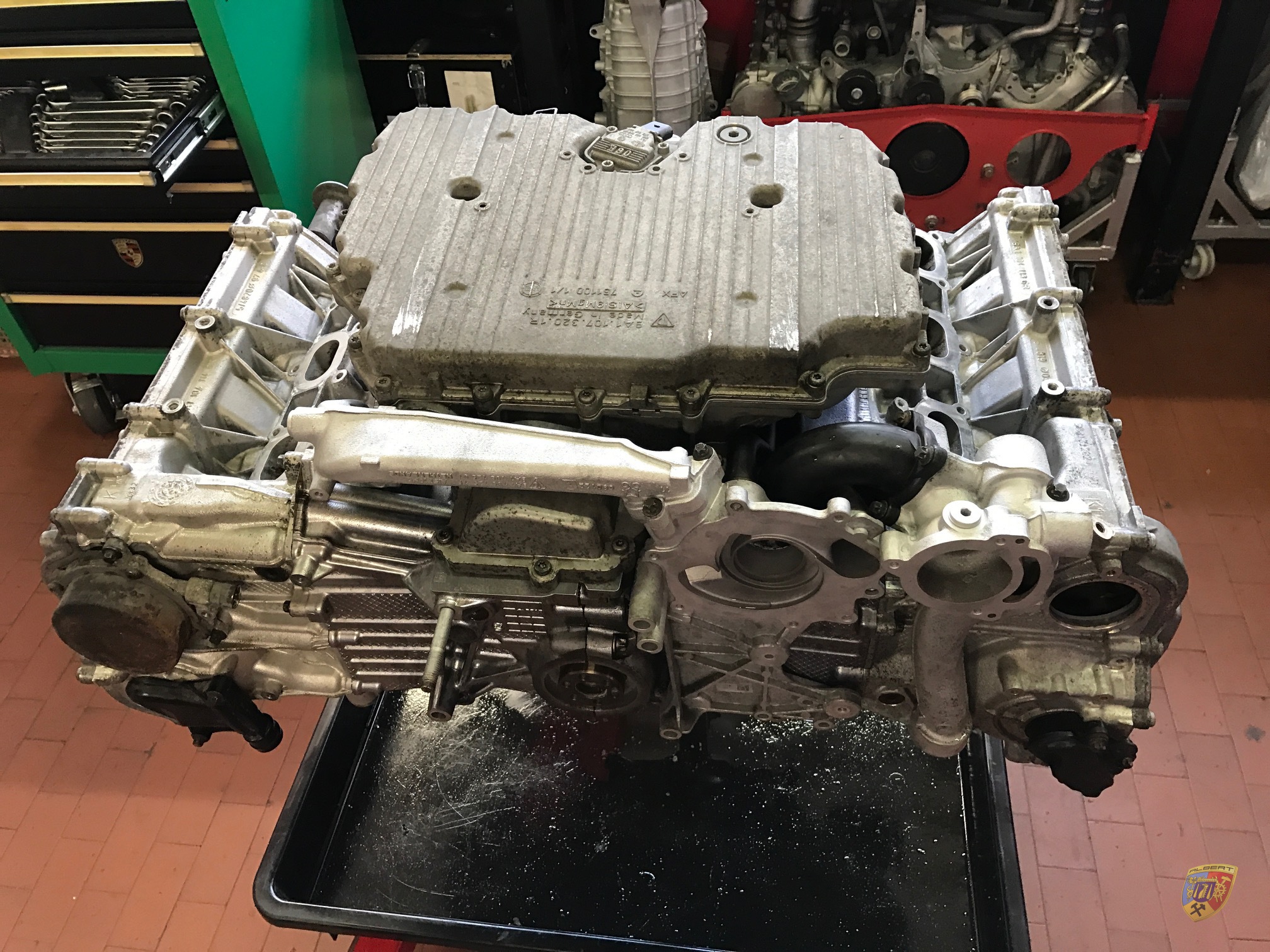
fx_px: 1027
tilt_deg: -45.4
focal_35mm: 28
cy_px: 476
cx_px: 635
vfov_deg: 49.7
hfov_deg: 63.4
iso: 50
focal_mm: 3.99
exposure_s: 1/17
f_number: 1.8
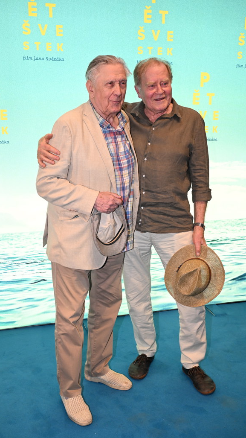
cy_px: 220
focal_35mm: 37
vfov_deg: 54.0
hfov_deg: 32.0
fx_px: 429
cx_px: 115
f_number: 5.6
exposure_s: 1/125
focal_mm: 35
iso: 1600
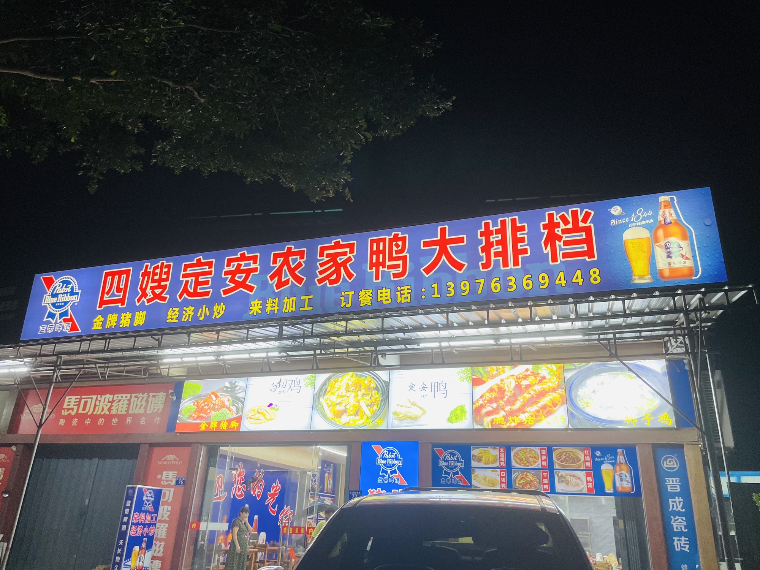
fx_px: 571
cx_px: 380
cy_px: 285
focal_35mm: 26
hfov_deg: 67.3
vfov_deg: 53.1
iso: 100
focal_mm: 4.2
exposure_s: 1/100
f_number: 1.6
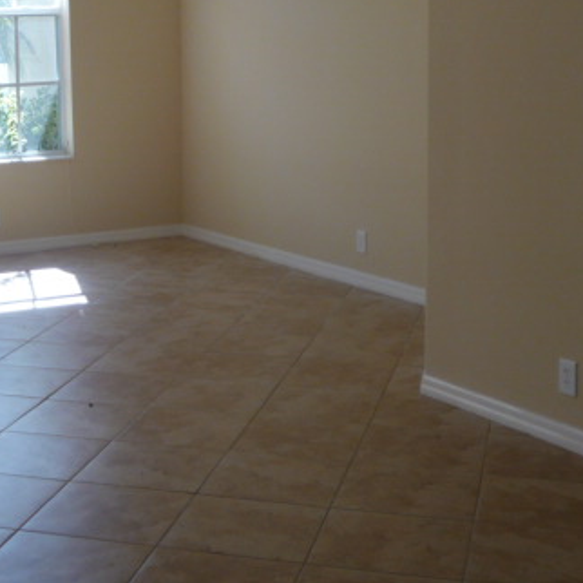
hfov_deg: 25.9
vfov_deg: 26.3
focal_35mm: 65
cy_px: 194
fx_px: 1239
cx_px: 100
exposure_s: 1/50
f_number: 3.3
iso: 100
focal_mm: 4.7
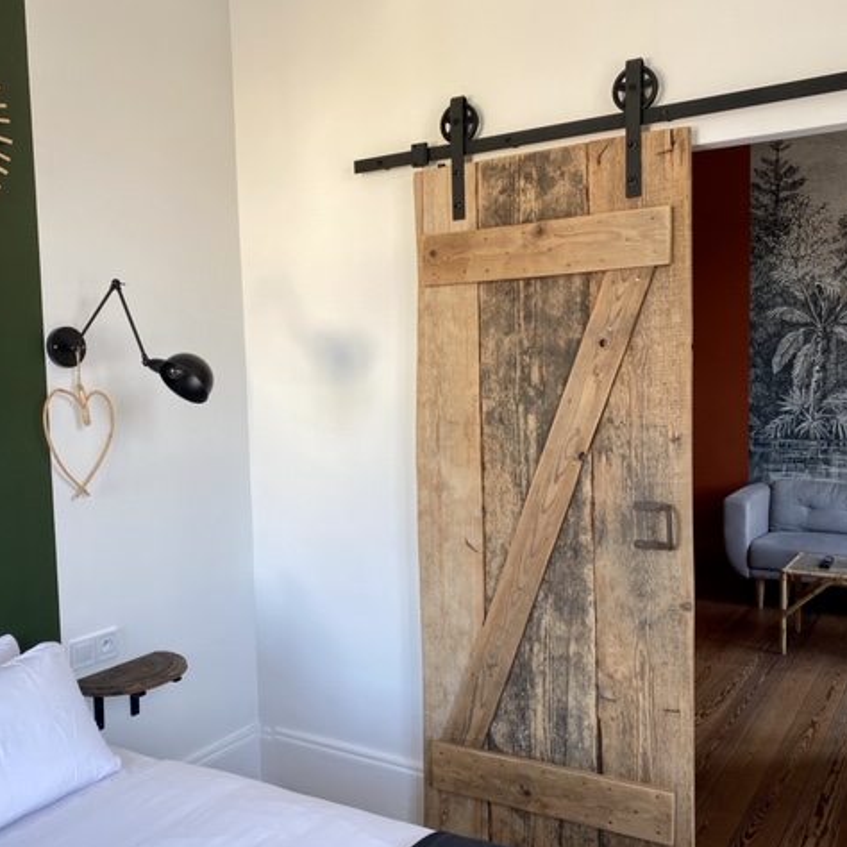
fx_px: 858
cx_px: 440
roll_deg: +0.7
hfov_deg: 52.5
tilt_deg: -3.0
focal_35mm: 31
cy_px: 424
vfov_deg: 52.5
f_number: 1.8
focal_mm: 4.25
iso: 64
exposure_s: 1/121
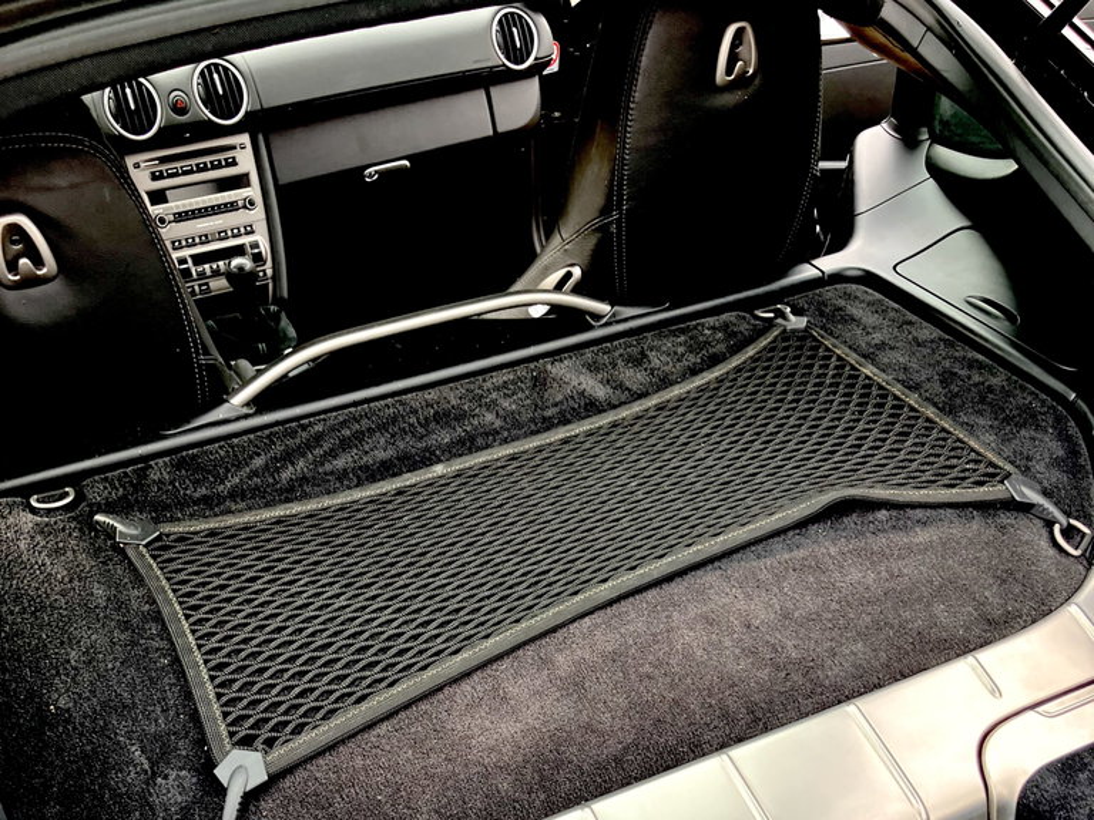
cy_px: 410
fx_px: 885
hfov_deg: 63.4
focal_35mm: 28
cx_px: 547
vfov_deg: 49.7
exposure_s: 1/164
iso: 32
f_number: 1.8
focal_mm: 3.99
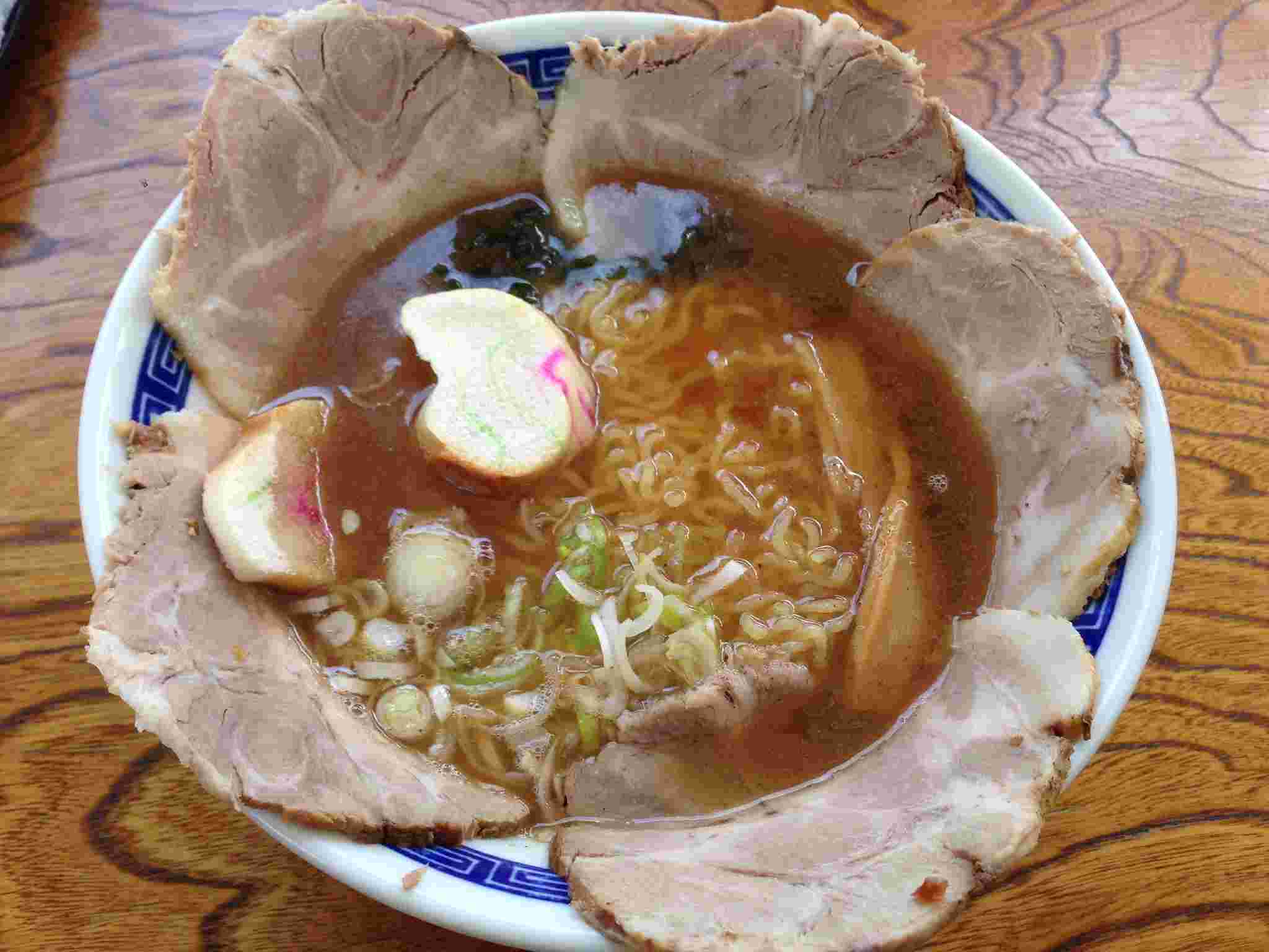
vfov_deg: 42.9
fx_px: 1210
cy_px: 476
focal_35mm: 33
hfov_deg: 55.4
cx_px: 634
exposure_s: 1/120
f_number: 2.4
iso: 50
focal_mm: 4.12
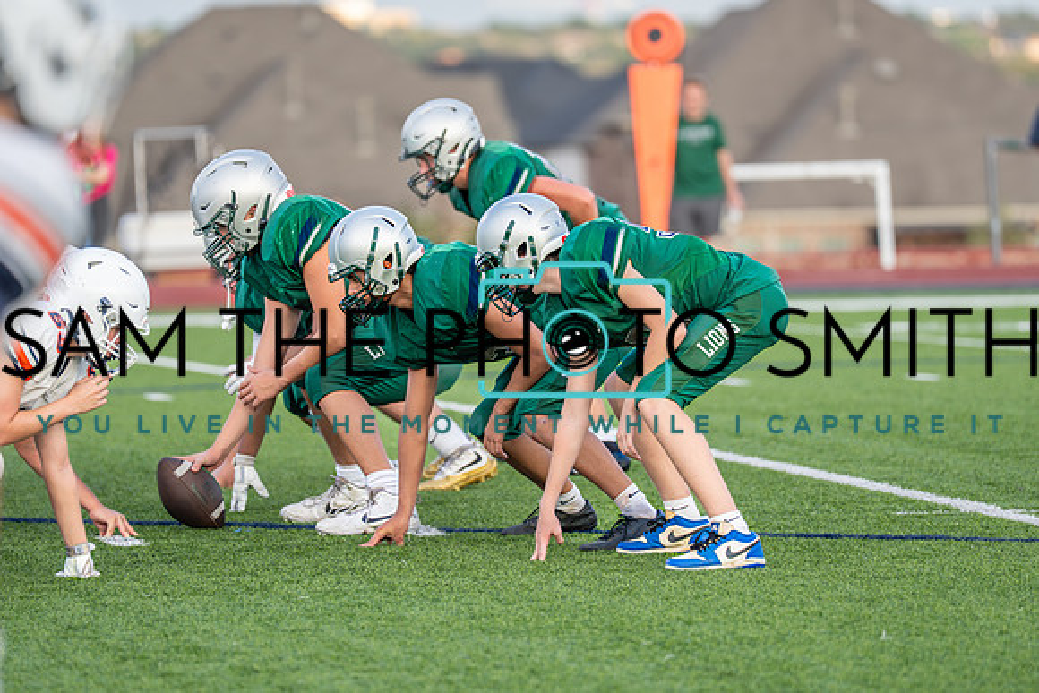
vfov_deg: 5.0
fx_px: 7944
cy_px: 268
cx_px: 503
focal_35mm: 275
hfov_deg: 7.5
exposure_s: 1/1600
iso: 500
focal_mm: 200
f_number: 2.8
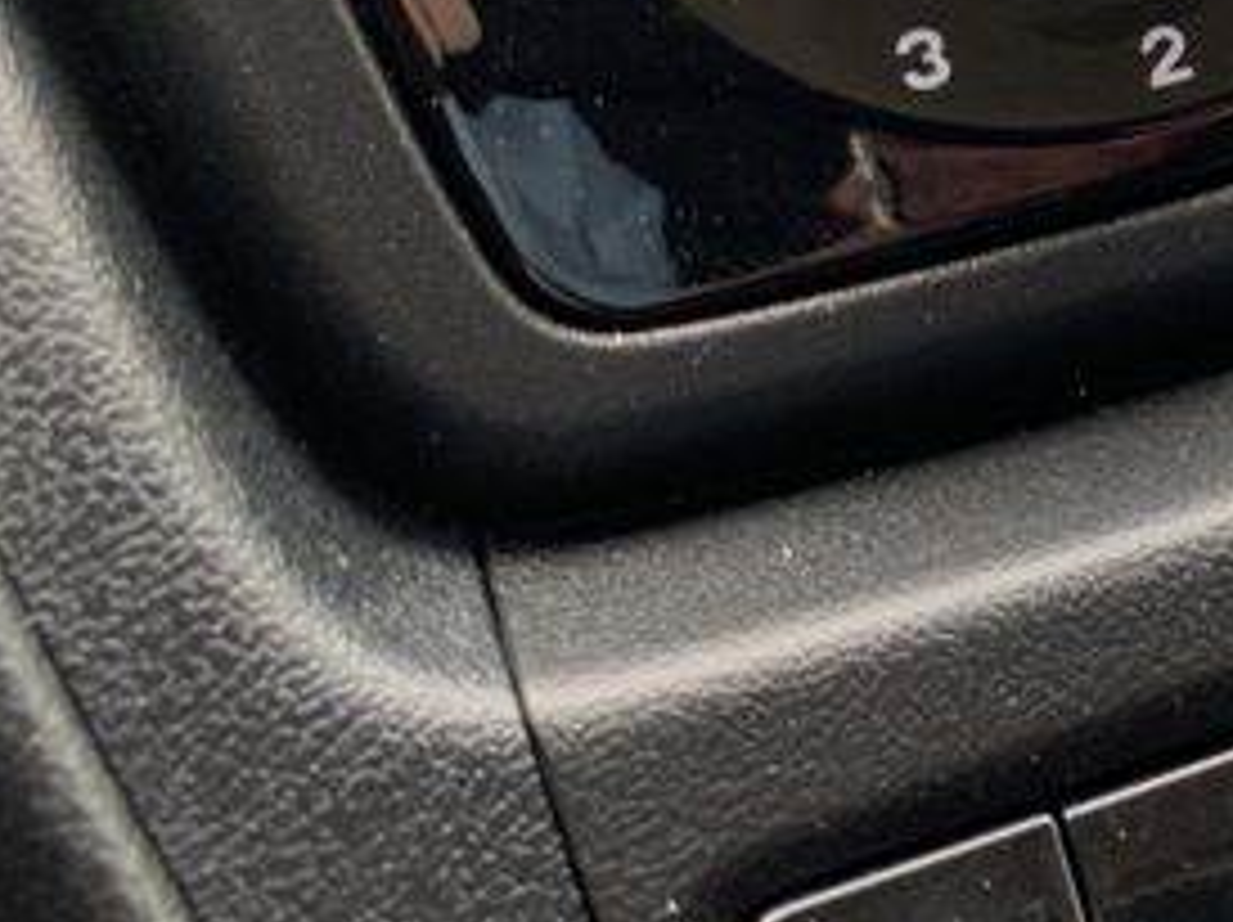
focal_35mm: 76
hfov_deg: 22.3
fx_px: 2705
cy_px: -90
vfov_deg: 18.6
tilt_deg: -31.5
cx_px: 1710
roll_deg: -1.9
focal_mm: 4.25
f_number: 1.8
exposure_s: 1/70
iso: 100
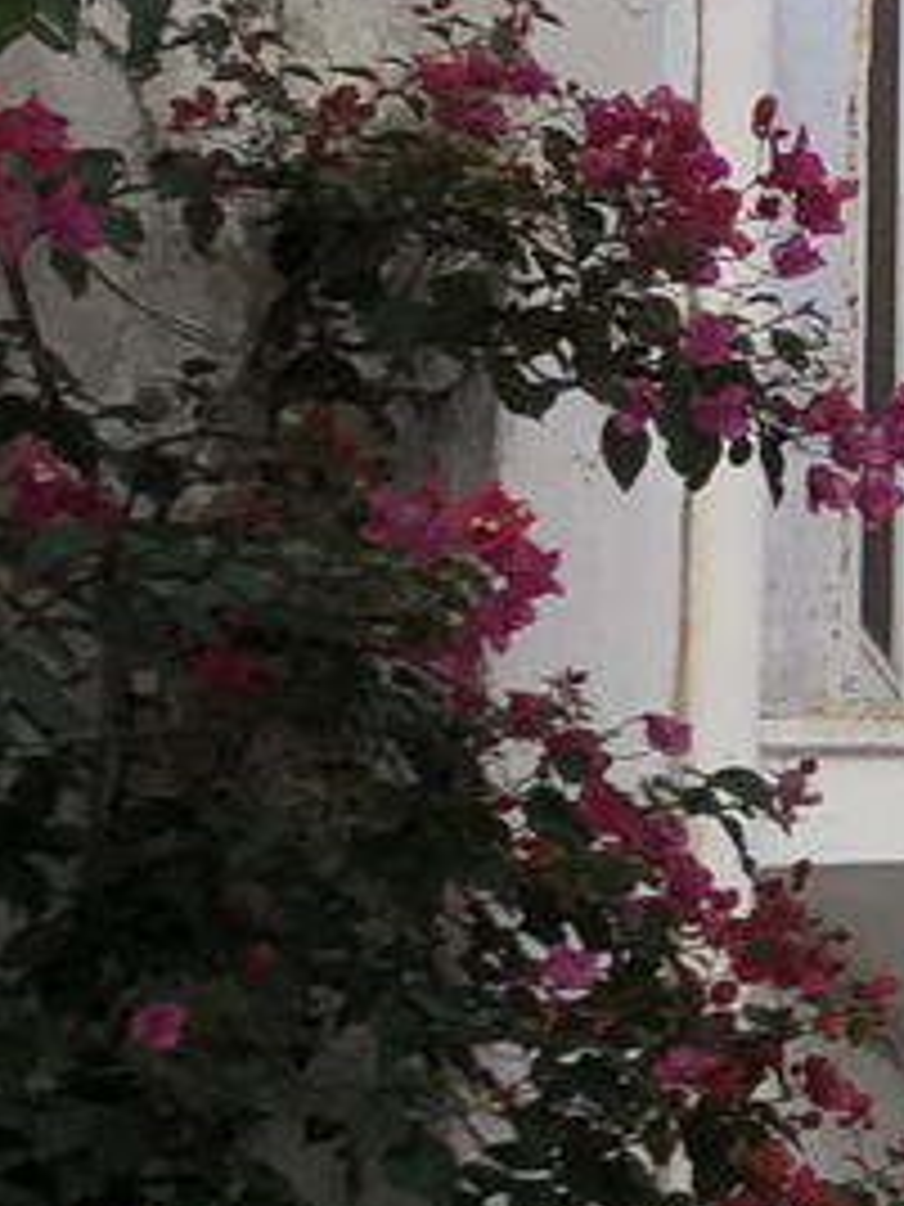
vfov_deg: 11.6
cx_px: 1974
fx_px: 5815
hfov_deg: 8.3
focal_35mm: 167
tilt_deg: +9.3
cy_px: 1346
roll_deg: +1.5
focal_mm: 4
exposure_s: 1/1245
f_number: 1.8
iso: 20
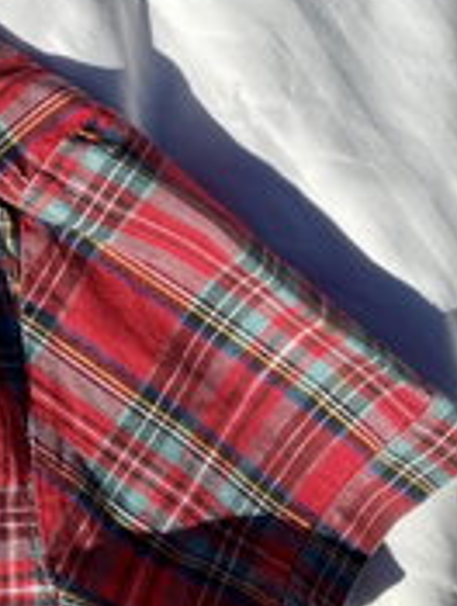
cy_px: 400
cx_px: -180
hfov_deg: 17.3
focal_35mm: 79
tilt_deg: -79.8
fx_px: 1386
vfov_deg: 24.6
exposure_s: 1/4808
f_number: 1.8
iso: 32
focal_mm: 4.25
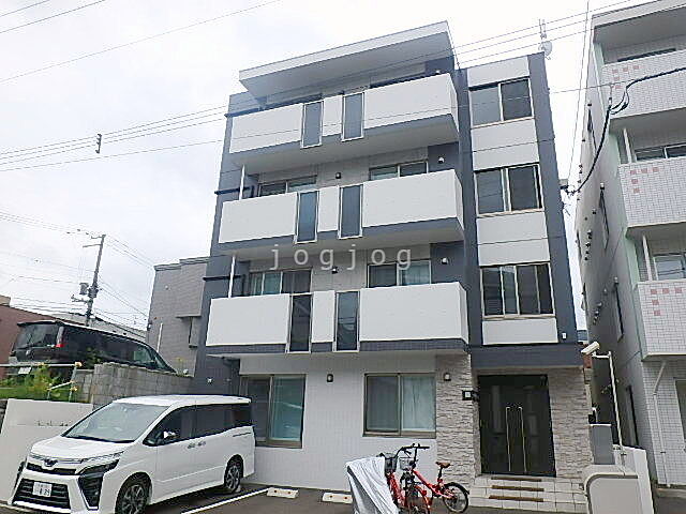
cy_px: 257
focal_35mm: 26
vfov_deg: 53.1
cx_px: 343
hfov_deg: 67.3
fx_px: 515
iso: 125
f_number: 4.3
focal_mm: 4.7
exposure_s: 1/640
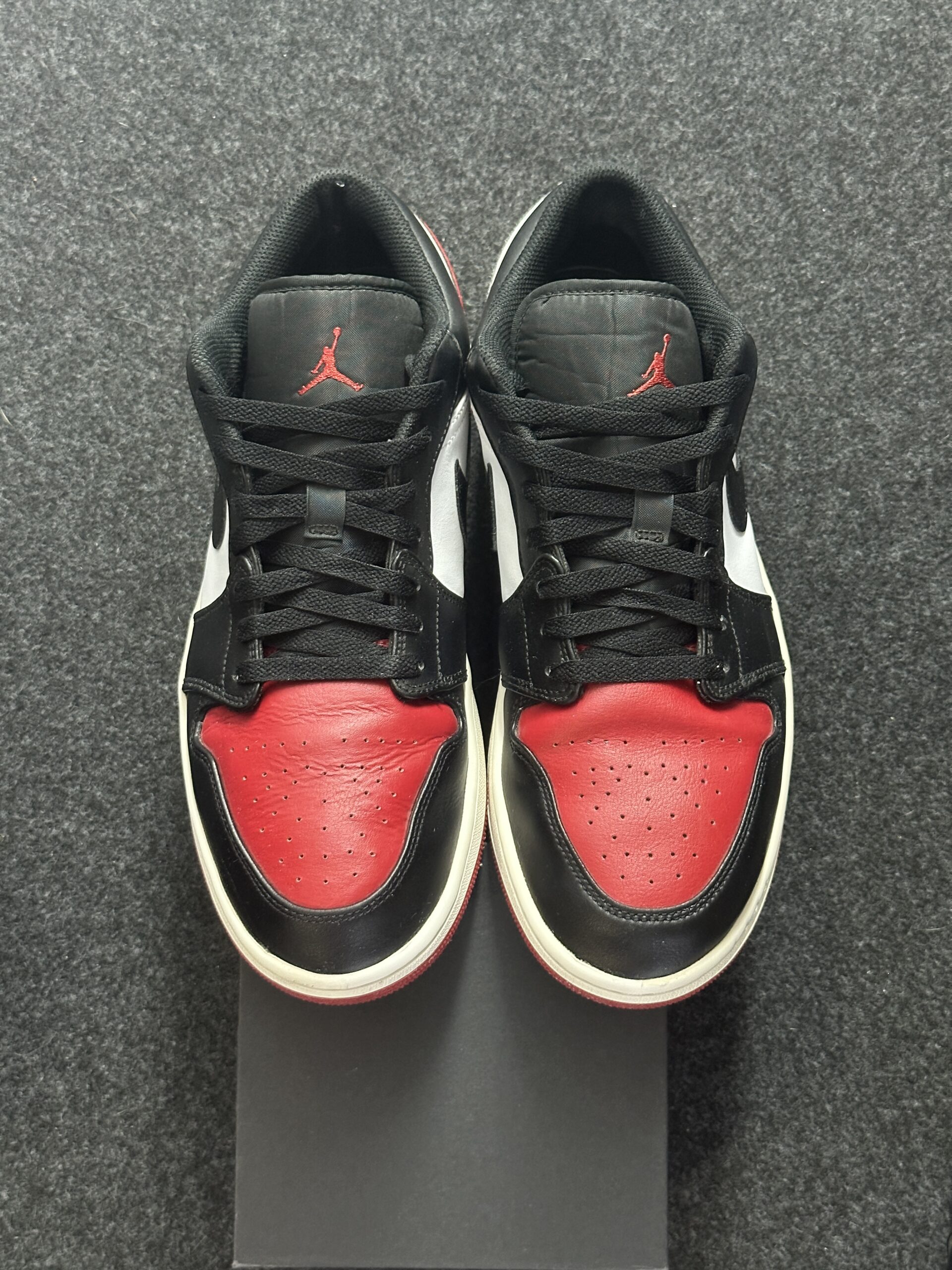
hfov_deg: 30.3
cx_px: 476
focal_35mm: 48
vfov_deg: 39.7
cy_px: 635
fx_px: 1760
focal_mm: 6.86
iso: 500
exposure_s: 1/25
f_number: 1.78
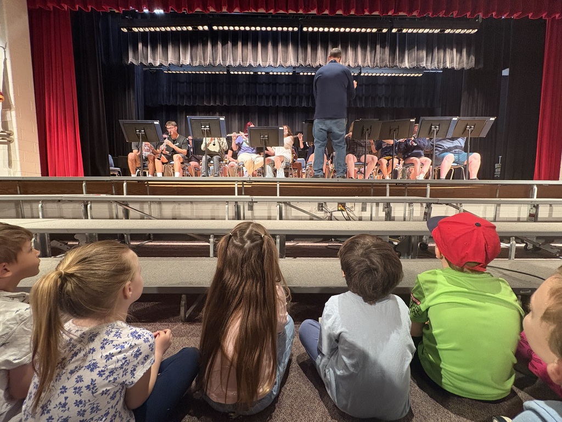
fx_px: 227
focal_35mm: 14
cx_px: 281
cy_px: 211
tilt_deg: -4.6
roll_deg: +0.2
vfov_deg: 85.7
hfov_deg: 102.1
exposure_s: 1/60
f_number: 2.2
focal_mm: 2.22
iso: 400
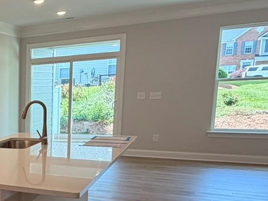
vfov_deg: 29.1
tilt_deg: -7.9
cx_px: -90
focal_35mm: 49
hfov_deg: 30.0
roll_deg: +3.8
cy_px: 156
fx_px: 379
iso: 100
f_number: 2.2
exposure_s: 1/120
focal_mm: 2.22
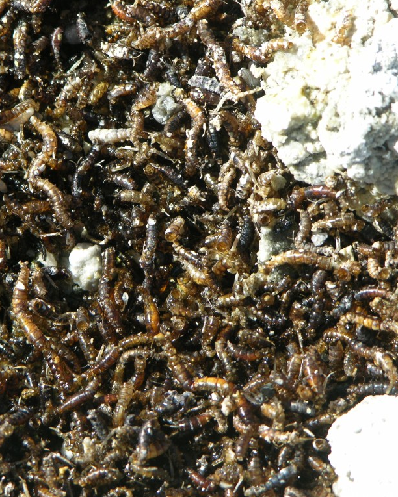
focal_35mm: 366
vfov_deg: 5.3
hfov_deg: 4.2
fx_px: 5389
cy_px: 248
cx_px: 176
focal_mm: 71.2
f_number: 4.7
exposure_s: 1/163
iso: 50
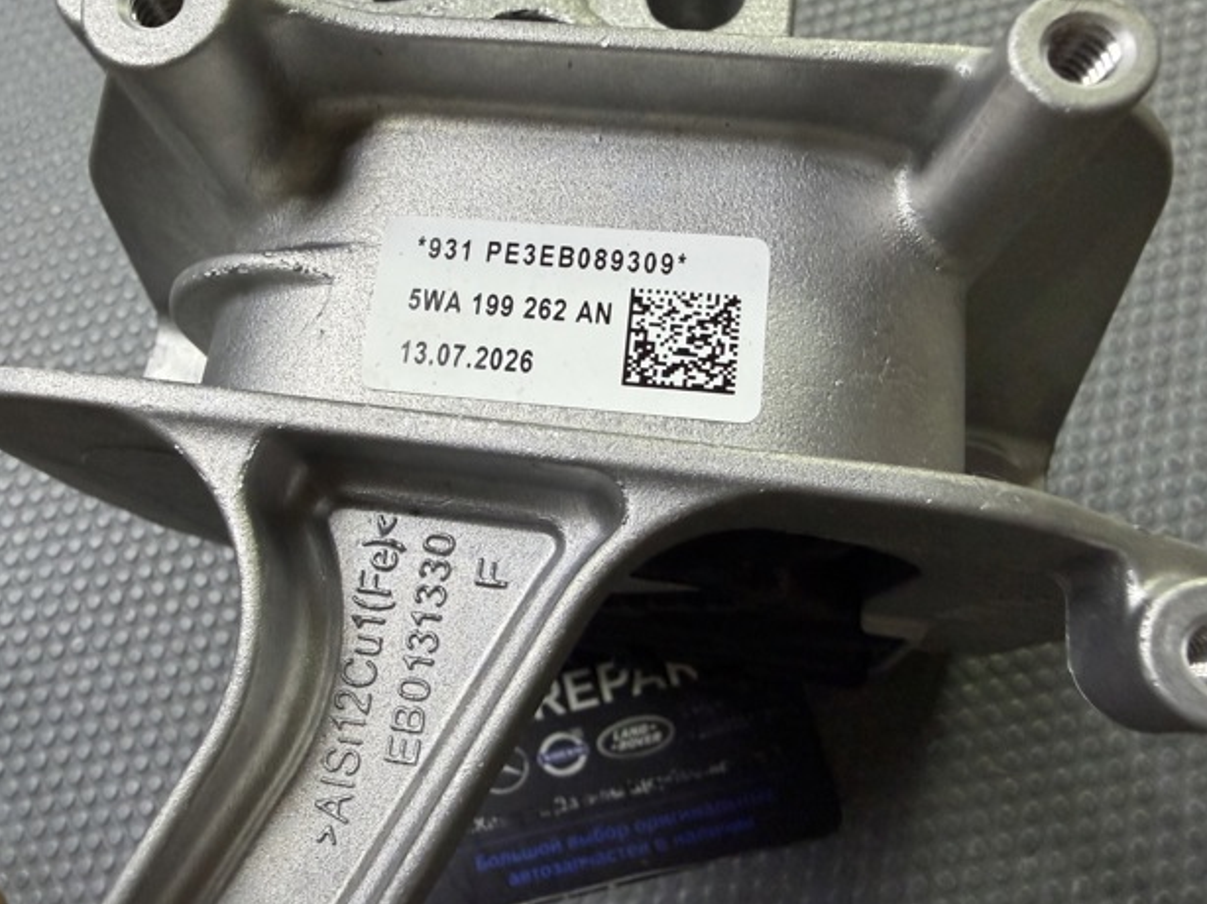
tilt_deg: -74.5
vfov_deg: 54.8
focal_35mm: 25
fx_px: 871
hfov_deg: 69.4
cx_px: 582
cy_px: 463
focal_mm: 2.22
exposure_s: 1/121
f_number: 2.2
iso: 320
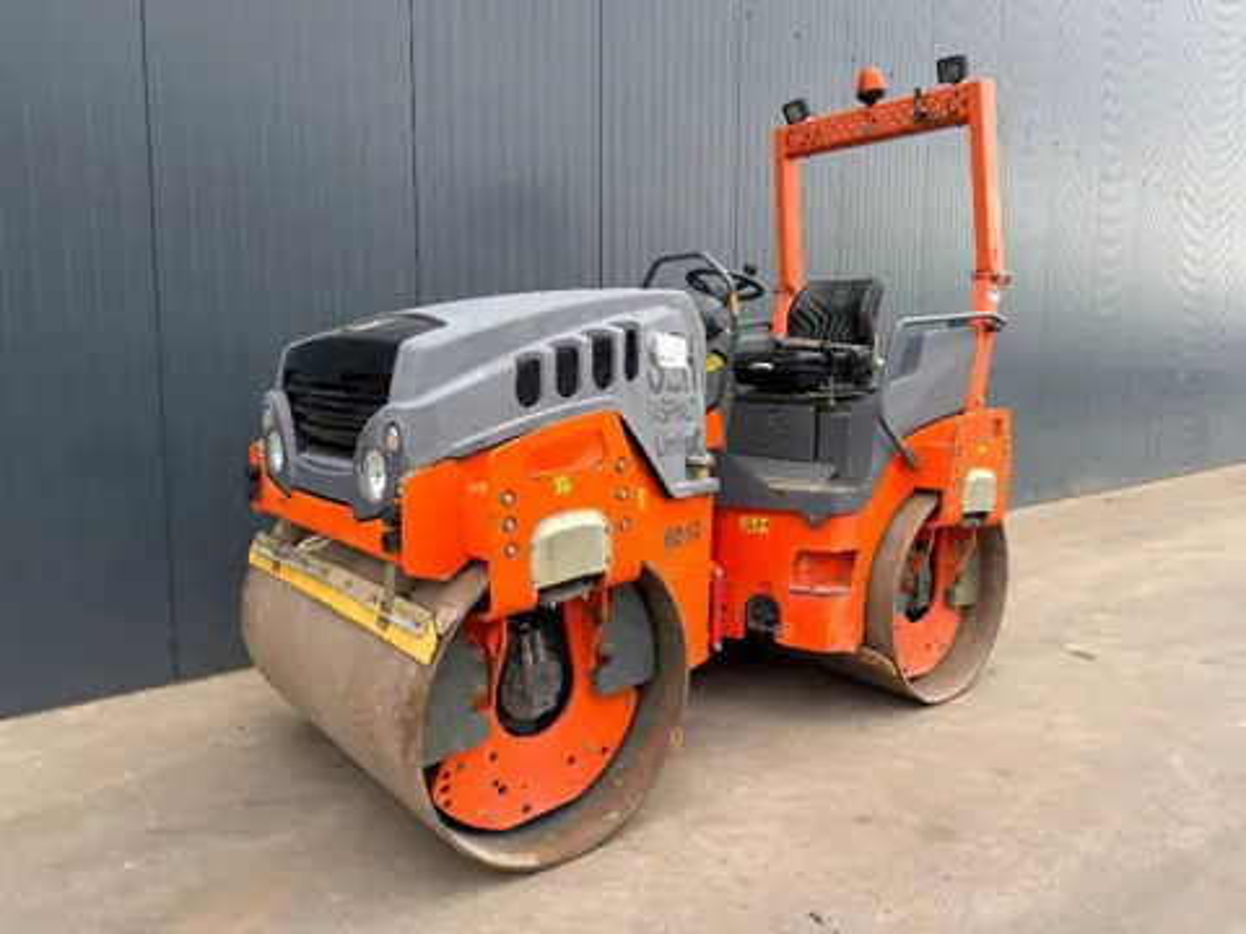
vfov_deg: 56.8
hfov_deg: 71.6
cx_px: 623
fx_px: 864
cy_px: 467
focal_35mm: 24
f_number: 1.78
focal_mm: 6.76
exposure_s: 1/453
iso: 64
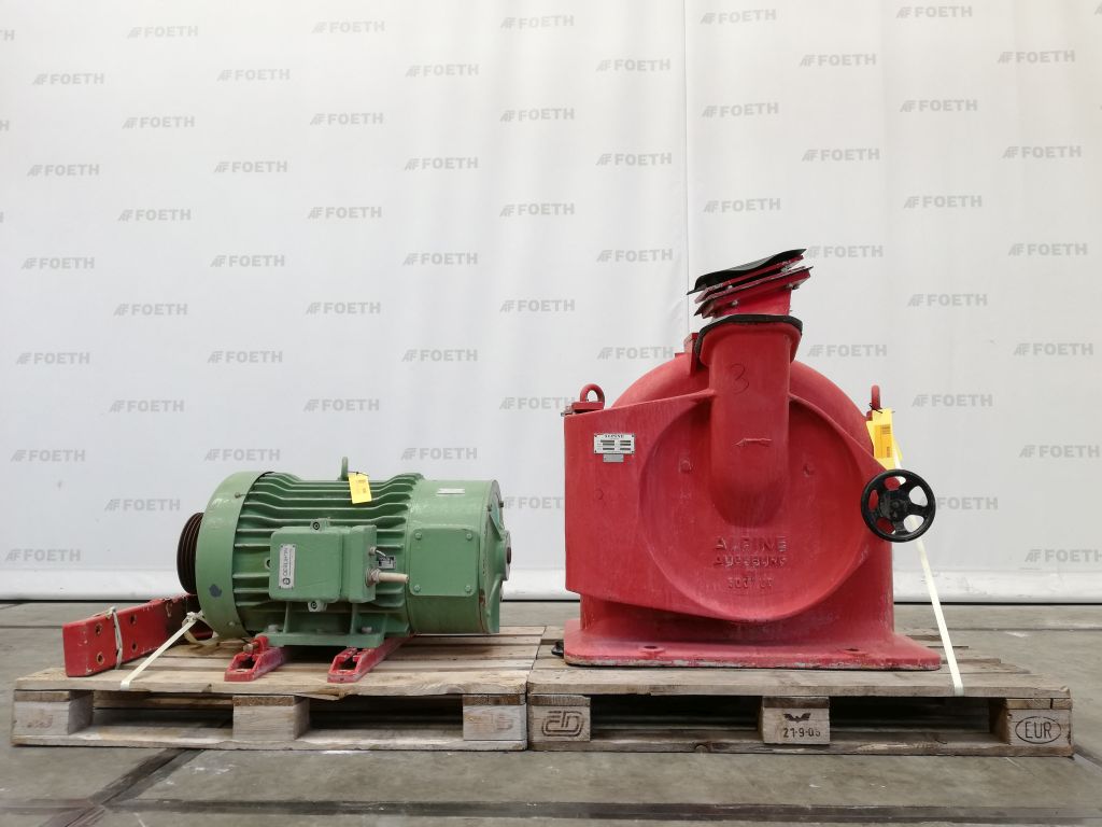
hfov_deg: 67.3
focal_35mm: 26
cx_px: 551
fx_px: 828
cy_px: 414
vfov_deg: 53.1
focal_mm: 3.81
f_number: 2.2
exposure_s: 1/50
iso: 50
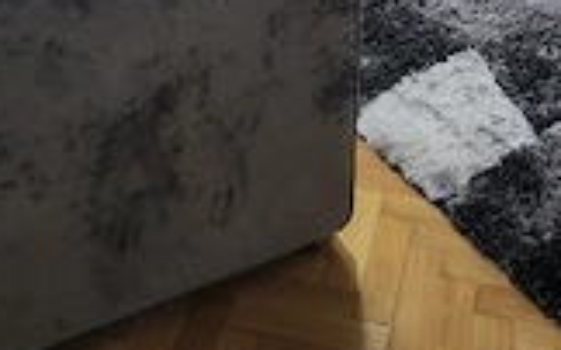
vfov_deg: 16.6
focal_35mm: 68
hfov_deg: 30.2
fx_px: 1039
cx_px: 277
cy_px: -236
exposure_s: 1/50
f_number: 1.8
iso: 320
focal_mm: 5.4
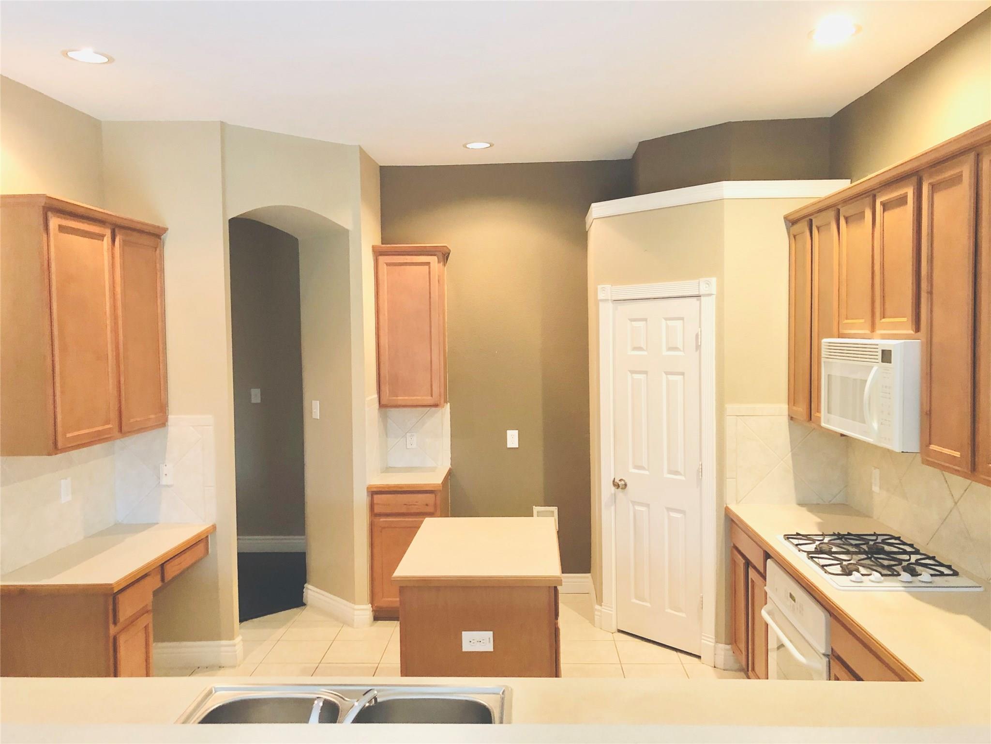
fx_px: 802
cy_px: 372
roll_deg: +1.3
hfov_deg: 63.4
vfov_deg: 49.7
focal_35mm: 28
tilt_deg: -1.1
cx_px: 496
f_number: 1.8
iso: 100
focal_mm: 4
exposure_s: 1/11
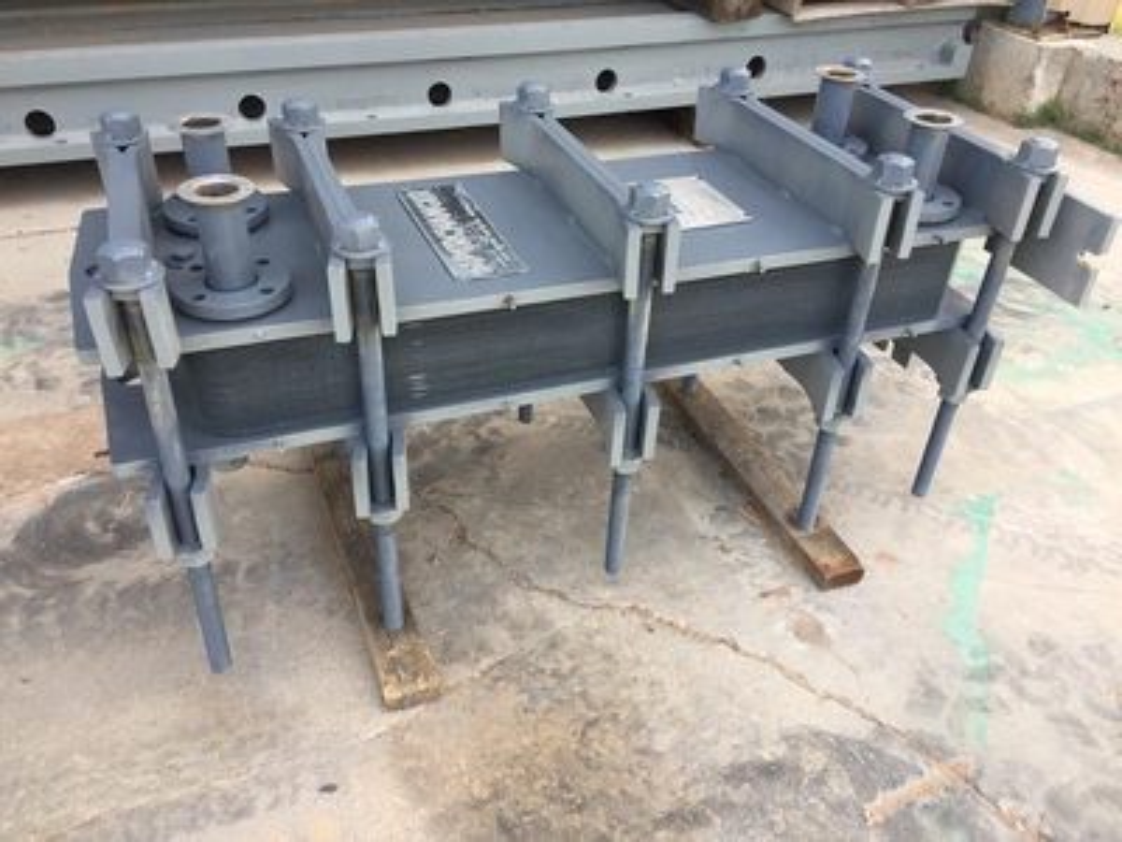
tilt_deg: -35.5
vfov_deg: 48.2
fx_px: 940
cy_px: 421
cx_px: 561
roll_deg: -2.2
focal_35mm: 29
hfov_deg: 61.7
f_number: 2.2
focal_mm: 4.15
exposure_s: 1/176
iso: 32
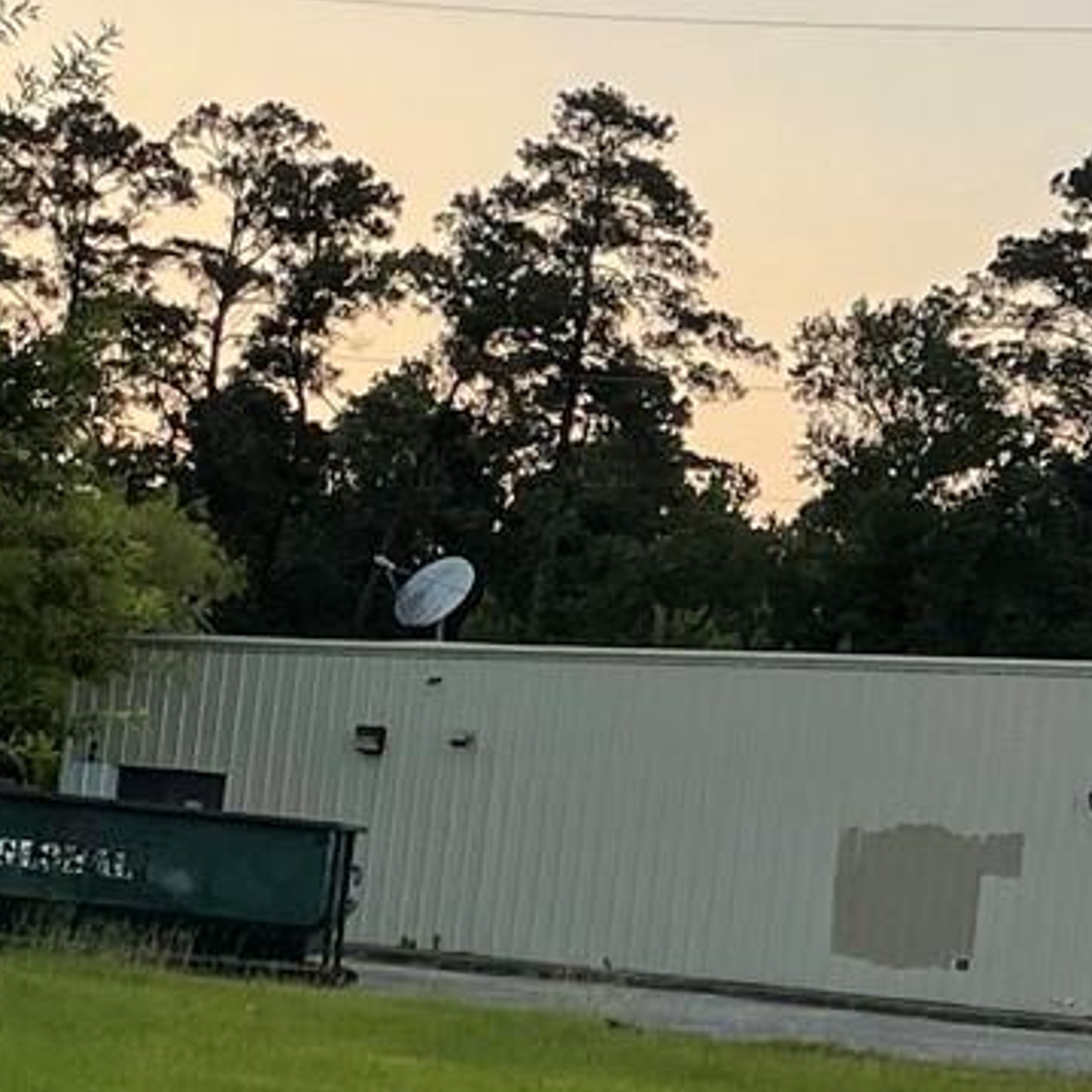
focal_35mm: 131
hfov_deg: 12.9
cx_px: 1366
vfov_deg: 13.3
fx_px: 4675
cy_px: 560
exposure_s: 1/418
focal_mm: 4.2
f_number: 1.6
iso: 32
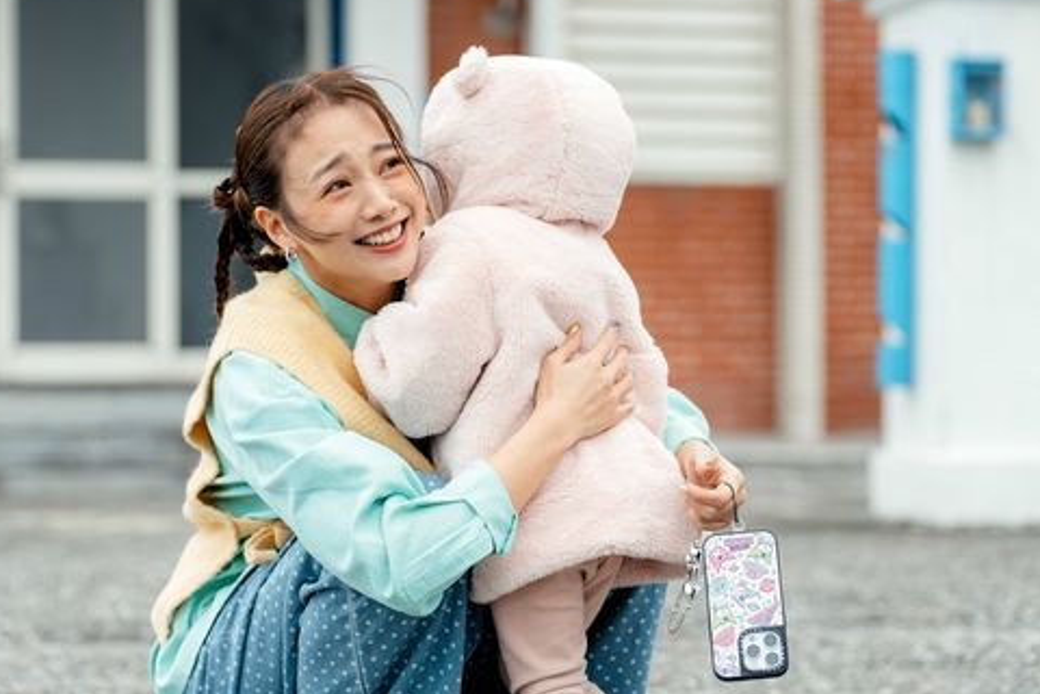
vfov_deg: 13.7
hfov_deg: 20.4
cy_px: 297
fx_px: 2889
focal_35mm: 100
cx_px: 520
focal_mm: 80
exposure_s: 1/320
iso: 80
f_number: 2.5
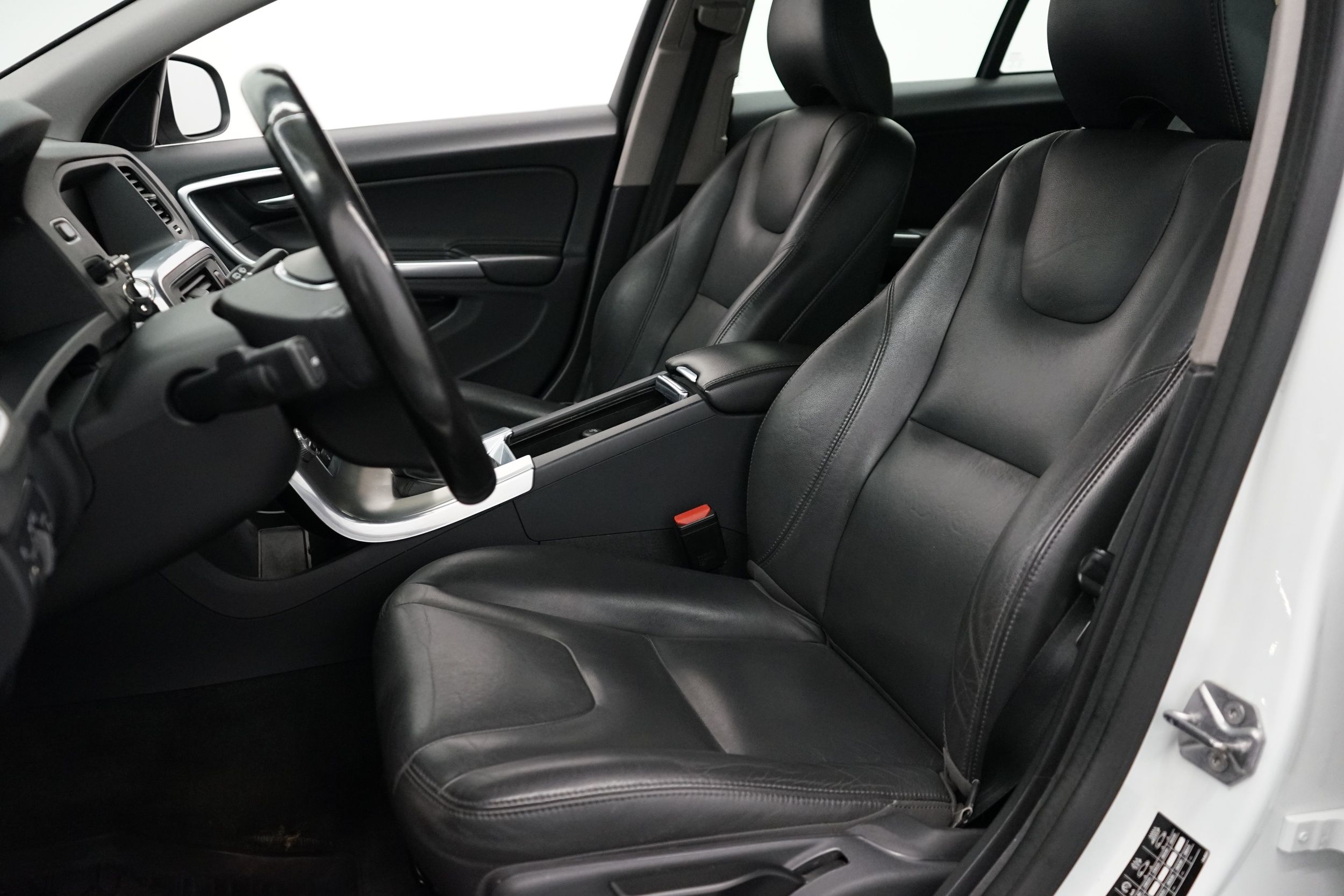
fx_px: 1120
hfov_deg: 61.9
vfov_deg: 43.6
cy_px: 448
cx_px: 672
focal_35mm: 30
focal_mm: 30
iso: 3200
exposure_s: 1/160
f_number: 3.5
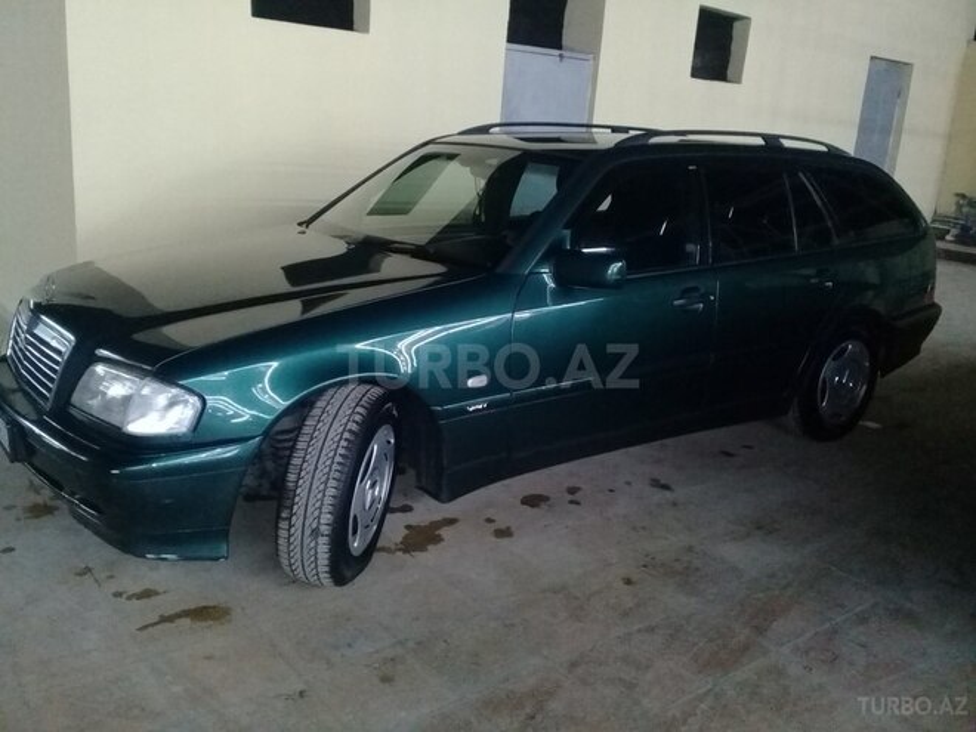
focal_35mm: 31
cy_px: 366
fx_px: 874
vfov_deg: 45.4
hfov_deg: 58.4
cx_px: 488
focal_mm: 3.3
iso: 640
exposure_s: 1/17
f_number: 2.2
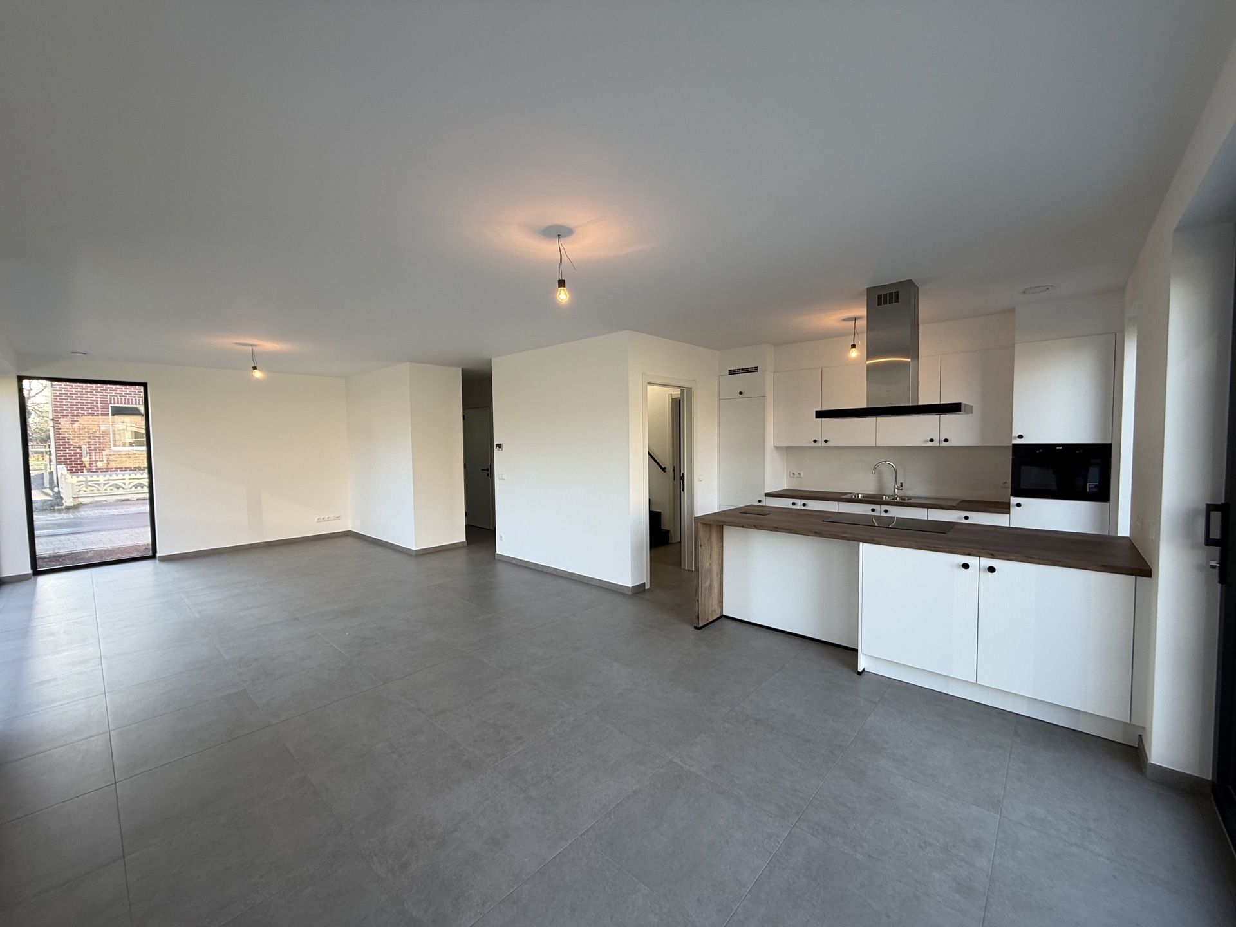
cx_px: 618
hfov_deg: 102.1
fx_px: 500
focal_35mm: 14
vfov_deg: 85.7
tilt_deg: -1.9
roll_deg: +0.7
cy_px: 464
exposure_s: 1/100
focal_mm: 2.22
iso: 80
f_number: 2.2
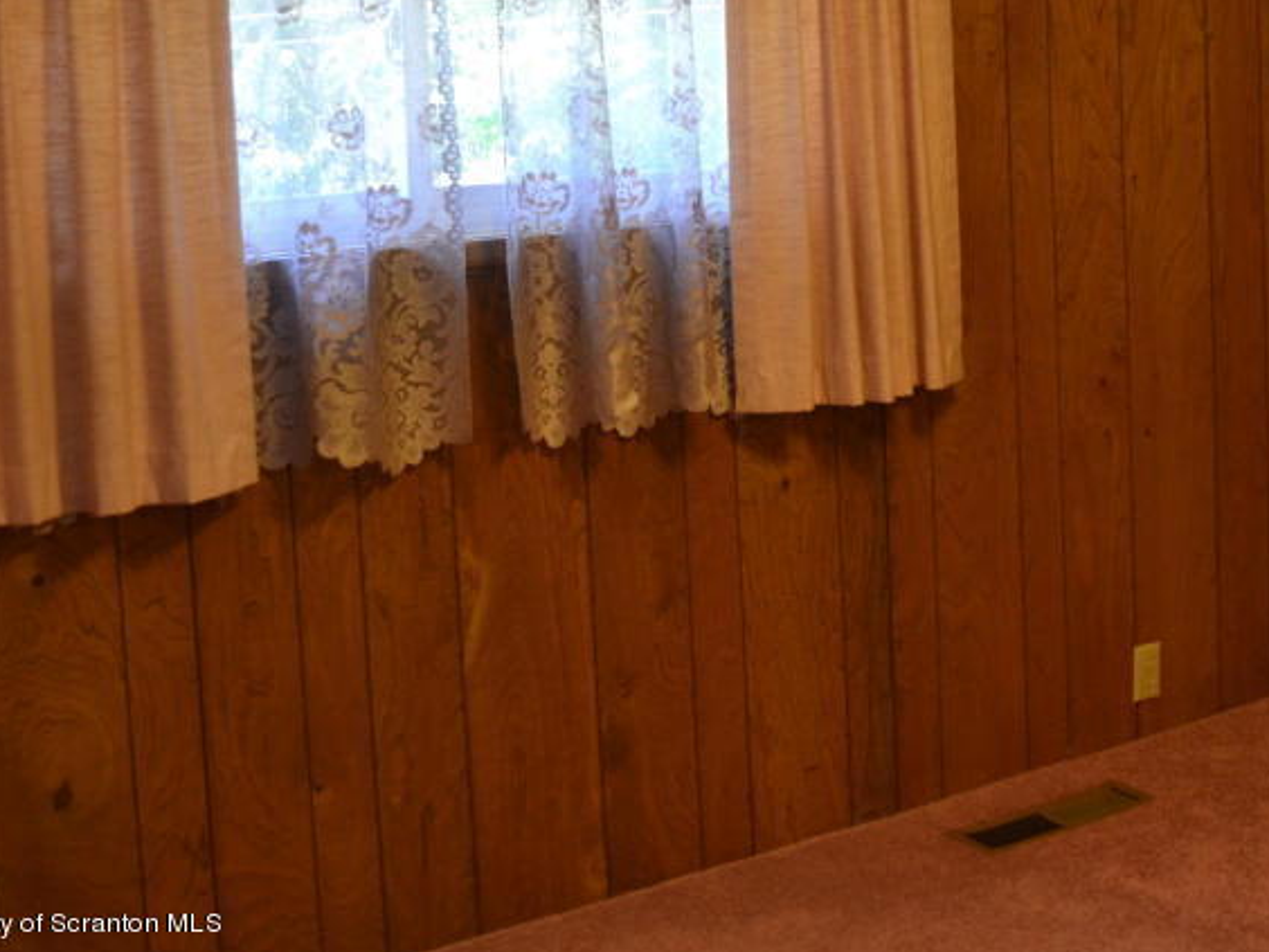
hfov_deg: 34.5
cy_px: 122
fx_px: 1943
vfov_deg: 26.7
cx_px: 1102
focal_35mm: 53
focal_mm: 18
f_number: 3.5
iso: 800
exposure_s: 1/60
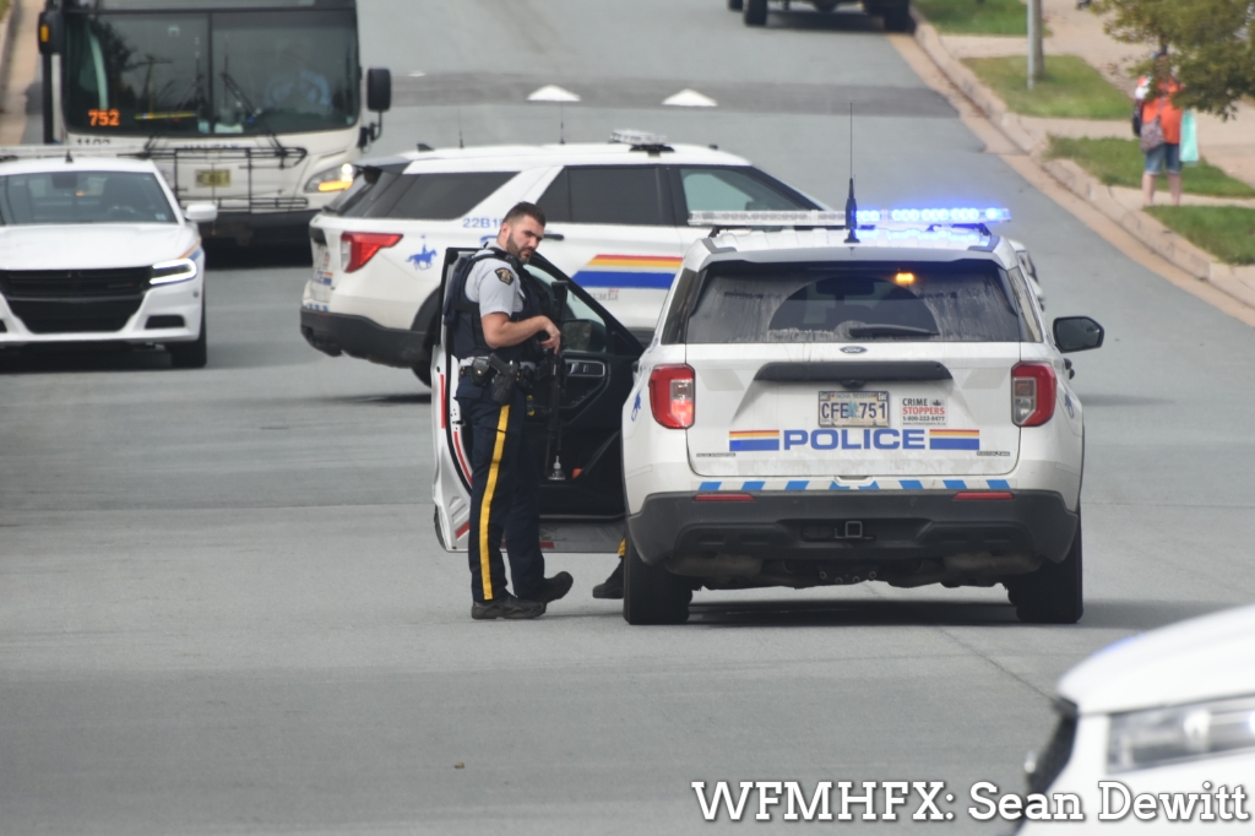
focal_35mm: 450
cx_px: 628
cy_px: 418
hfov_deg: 4.6
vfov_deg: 3.1
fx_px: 15682
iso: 500
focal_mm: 300
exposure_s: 1/640
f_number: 8
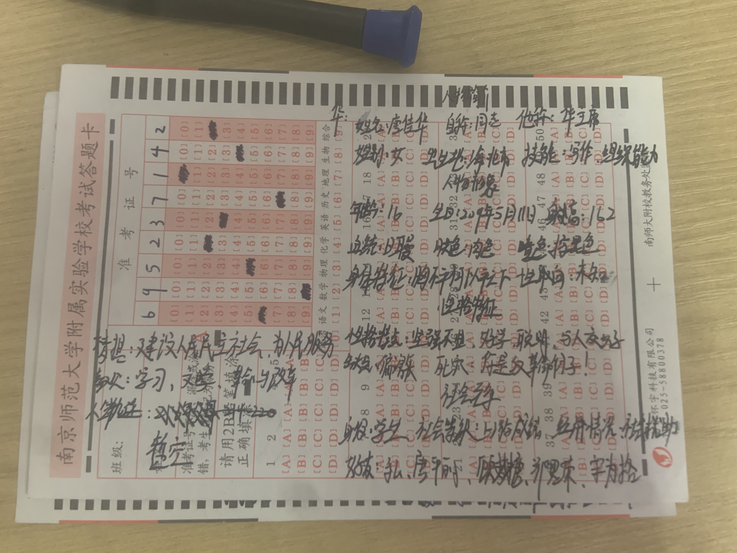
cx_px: 368
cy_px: 276
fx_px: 554
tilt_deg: -79.7
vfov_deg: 53.1
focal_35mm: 26
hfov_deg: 67.3
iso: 400
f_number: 1.8
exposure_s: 1/46
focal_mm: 4.25
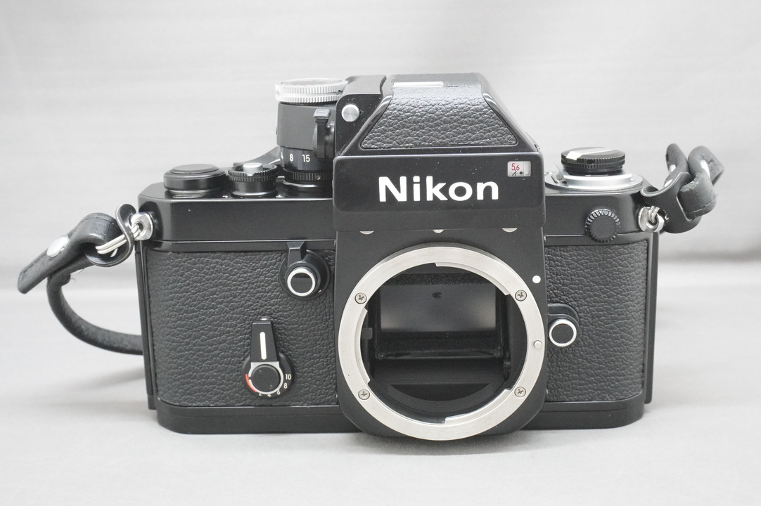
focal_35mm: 52
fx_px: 1089
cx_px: 399
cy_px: 261
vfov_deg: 26.2
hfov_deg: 38.5
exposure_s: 1/25
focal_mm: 31
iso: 6400
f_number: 11
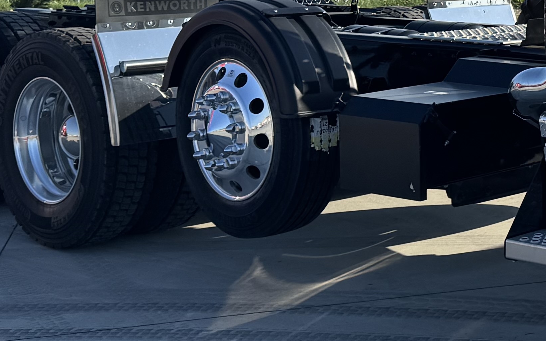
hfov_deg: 20.2
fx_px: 1324
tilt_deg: -3.7
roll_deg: +0.6
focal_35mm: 89
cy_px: -21
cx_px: 803
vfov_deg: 14.4
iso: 80
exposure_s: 1/4310
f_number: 1.78
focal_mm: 6.76
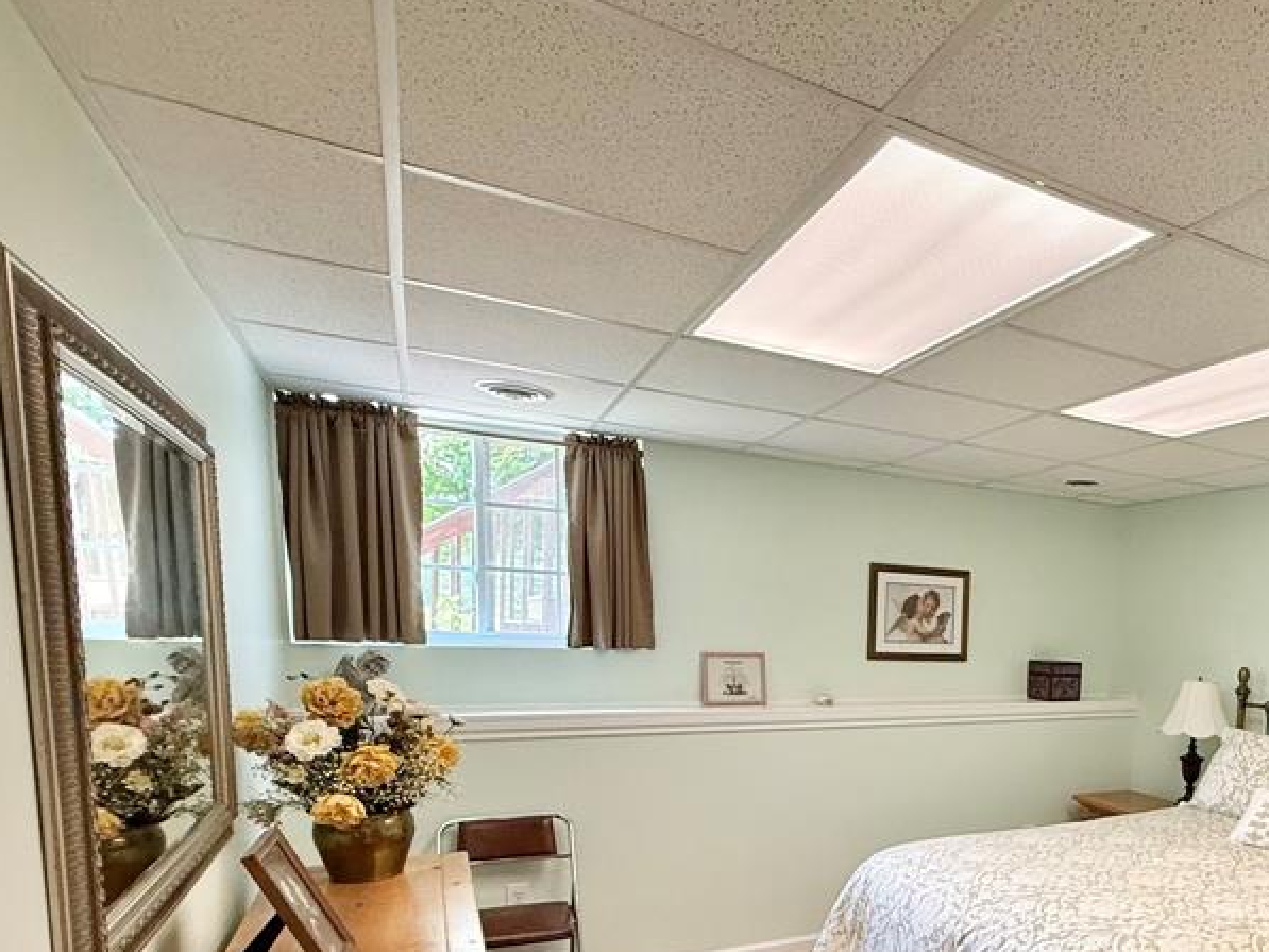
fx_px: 880
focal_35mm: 24
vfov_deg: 53.7
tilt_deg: -6.7
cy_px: 735
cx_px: 976
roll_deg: -2.0
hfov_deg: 66.4
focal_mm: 2.22
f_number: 2.2
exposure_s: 1/120
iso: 320
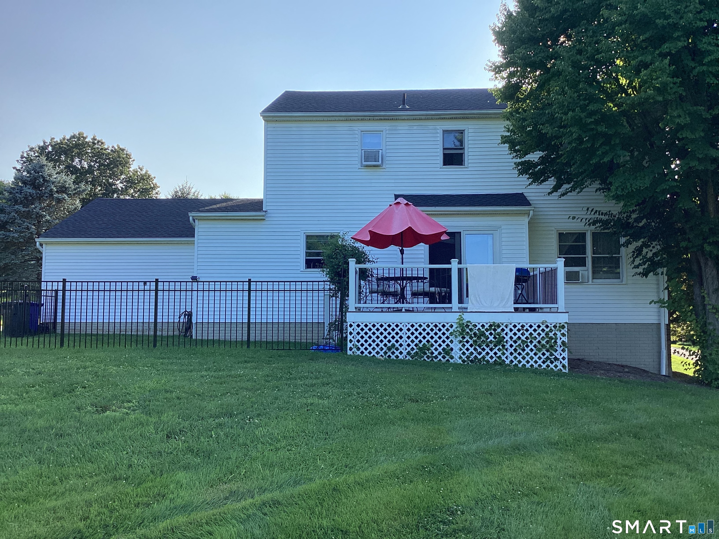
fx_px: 644
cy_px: 270
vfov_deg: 45.4
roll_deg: -0.2
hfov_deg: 58.4
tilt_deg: +5.3
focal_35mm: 31
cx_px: 360
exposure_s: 1/590
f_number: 2.4
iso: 25
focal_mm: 3.3
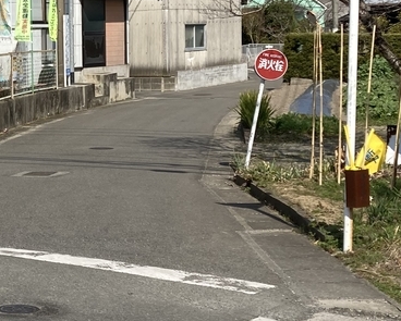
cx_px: -31
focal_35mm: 89
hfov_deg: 20.6
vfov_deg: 17.2
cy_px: 106
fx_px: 1057
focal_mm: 3.99
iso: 20
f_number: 1.8
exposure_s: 1/2825
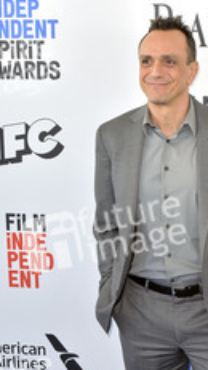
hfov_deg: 9.5
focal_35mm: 127
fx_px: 1245
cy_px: 316
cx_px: 151
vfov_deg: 16.7
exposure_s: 1/320
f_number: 6.3
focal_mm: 70
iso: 500
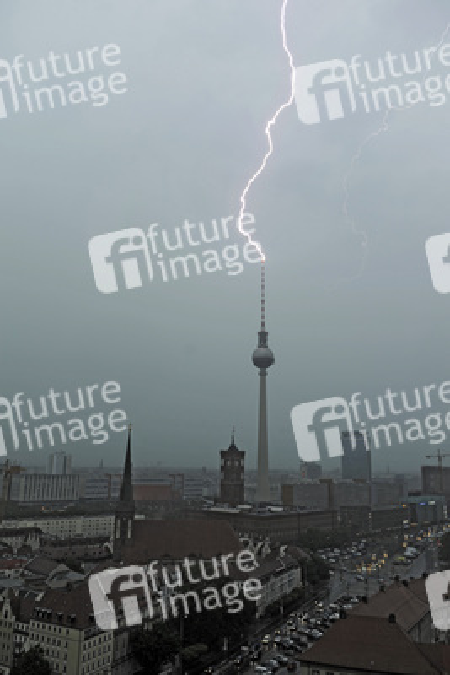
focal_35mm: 27
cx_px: 225
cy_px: 338
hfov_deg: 48.0
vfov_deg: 67.4
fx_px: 506
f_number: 3.2
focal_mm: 27
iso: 200
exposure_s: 1/200
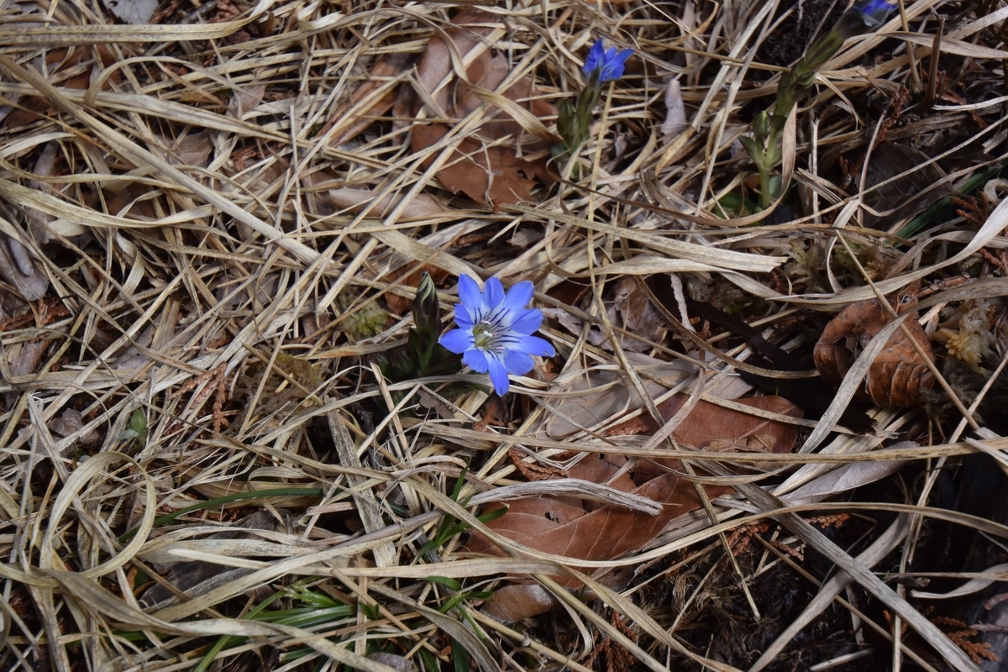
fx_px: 1792
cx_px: 504
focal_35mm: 64
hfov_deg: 31.4
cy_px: 336
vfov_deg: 21.2
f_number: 8
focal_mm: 24
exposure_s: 1/400
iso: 400
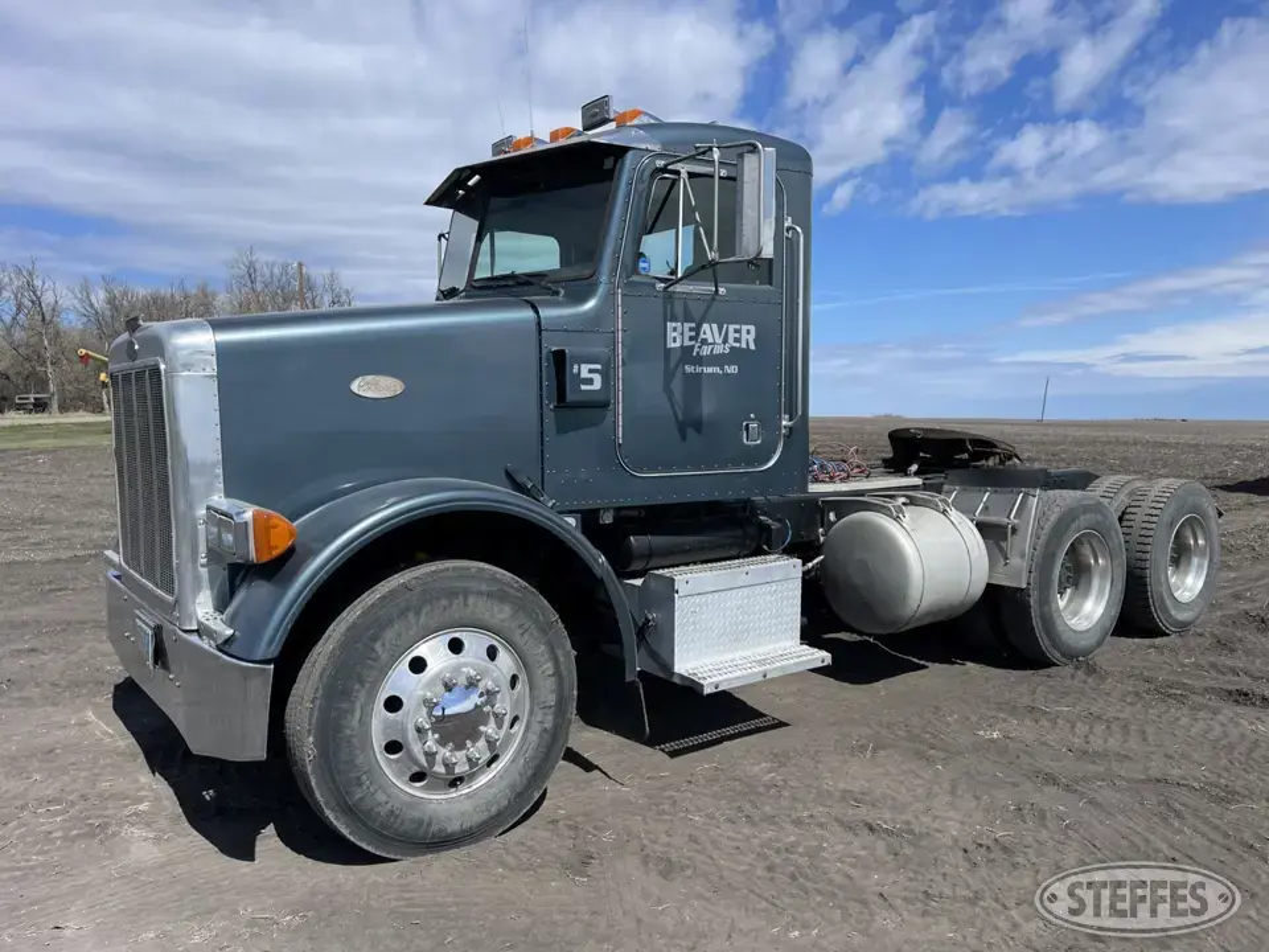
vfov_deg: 54.9
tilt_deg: -3.4
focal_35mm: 25
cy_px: 476
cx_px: 634
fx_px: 916
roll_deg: -0.6
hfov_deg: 69.4
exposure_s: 1/4049
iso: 32
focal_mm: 5.1
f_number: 1.6
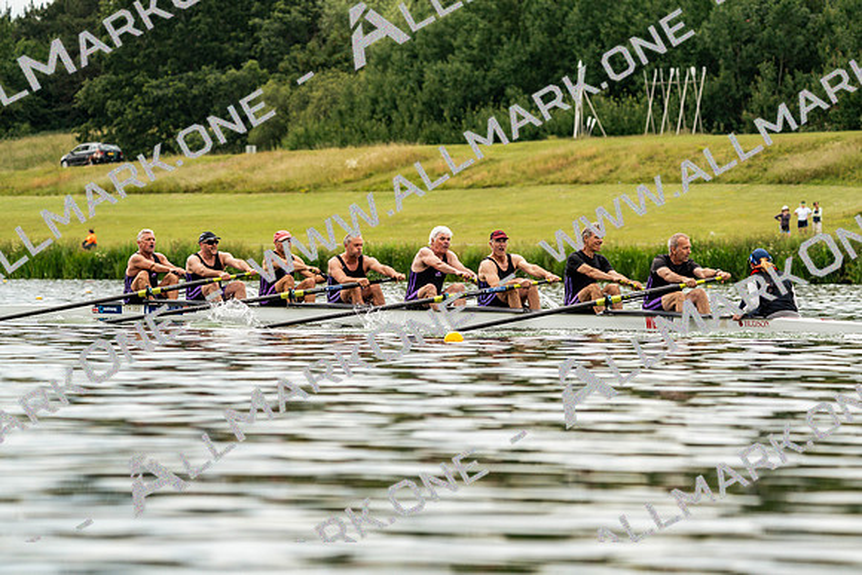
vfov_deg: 5.5
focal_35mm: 248
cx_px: 431
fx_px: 5939
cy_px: 288
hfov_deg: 8.3
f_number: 6.3
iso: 400
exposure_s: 1/2000
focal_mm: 248
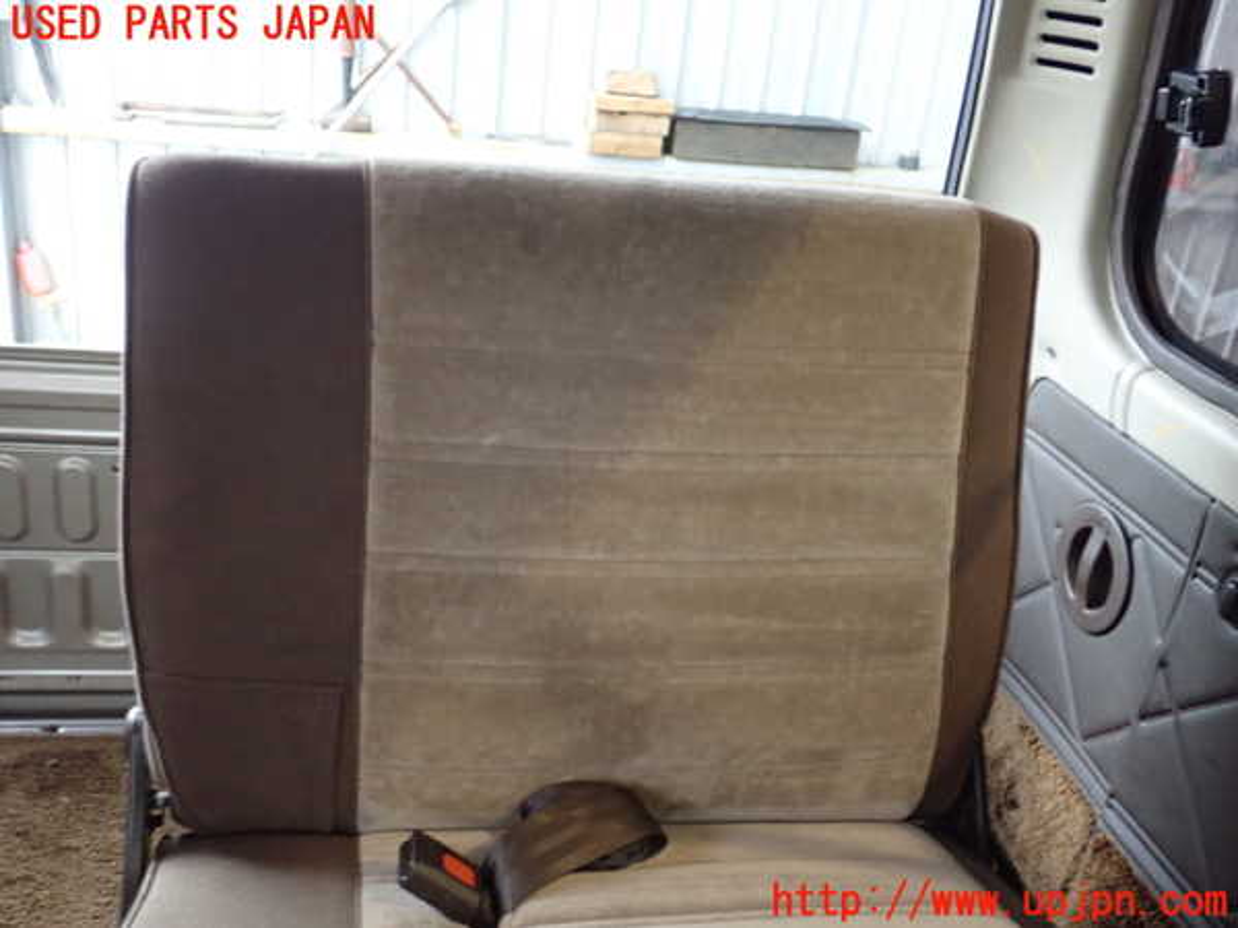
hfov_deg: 52.6
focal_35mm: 35
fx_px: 1252
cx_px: 619
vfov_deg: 40.7
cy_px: 464
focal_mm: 6.42
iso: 800
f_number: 2.6
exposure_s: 1/15
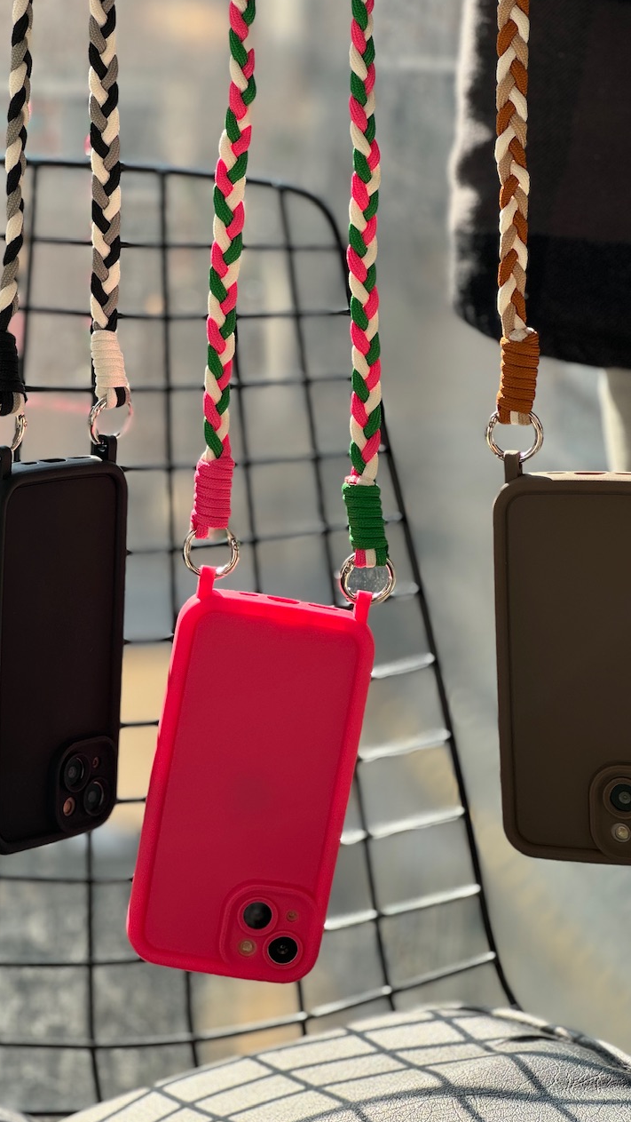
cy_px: 559
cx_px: 290
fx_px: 2527
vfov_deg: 25.0
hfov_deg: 14.2
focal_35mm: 85
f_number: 2.8
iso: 25
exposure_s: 1/176
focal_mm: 9
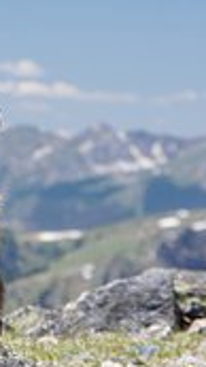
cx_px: -69
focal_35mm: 325
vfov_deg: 6.6
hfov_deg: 3.7
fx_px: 3164
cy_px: 157
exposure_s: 1/125
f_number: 9
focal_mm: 70
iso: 200
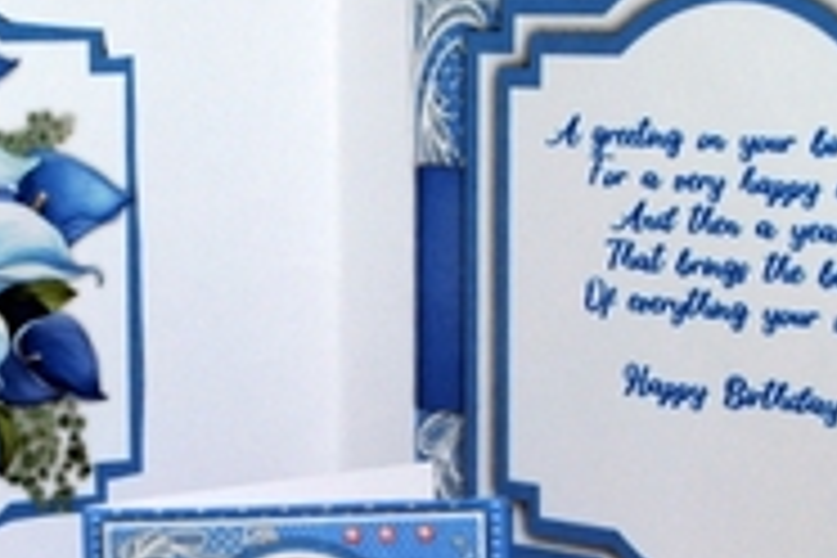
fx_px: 2446
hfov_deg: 19.3
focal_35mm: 105
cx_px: 266
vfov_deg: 13.0
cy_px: 358
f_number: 4.5
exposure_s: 1/60
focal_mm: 29
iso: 180
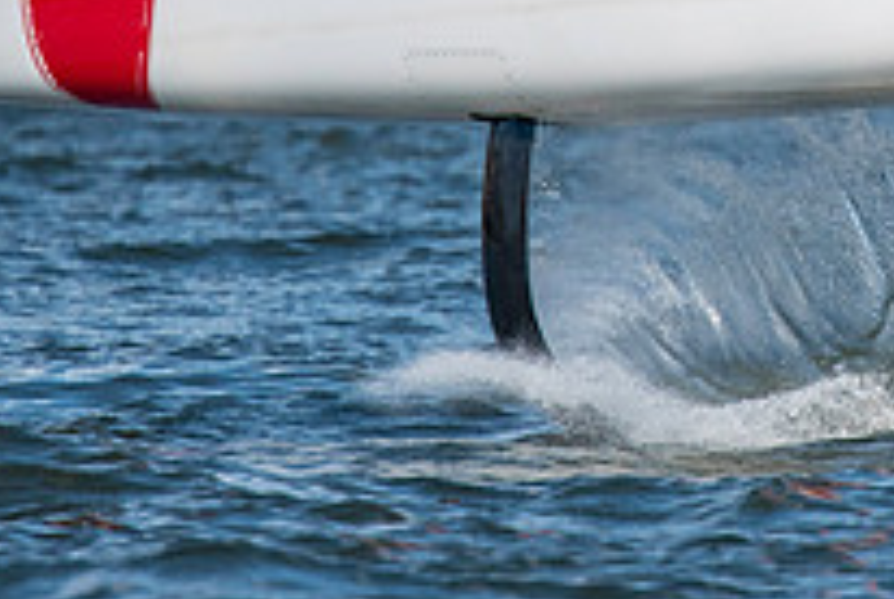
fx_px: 44067
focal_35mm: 1772
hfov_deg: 1.2
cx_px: 955
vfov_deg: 0.8
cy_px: -215
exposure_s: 1/2500
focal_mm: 420
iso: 500
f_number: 5.6
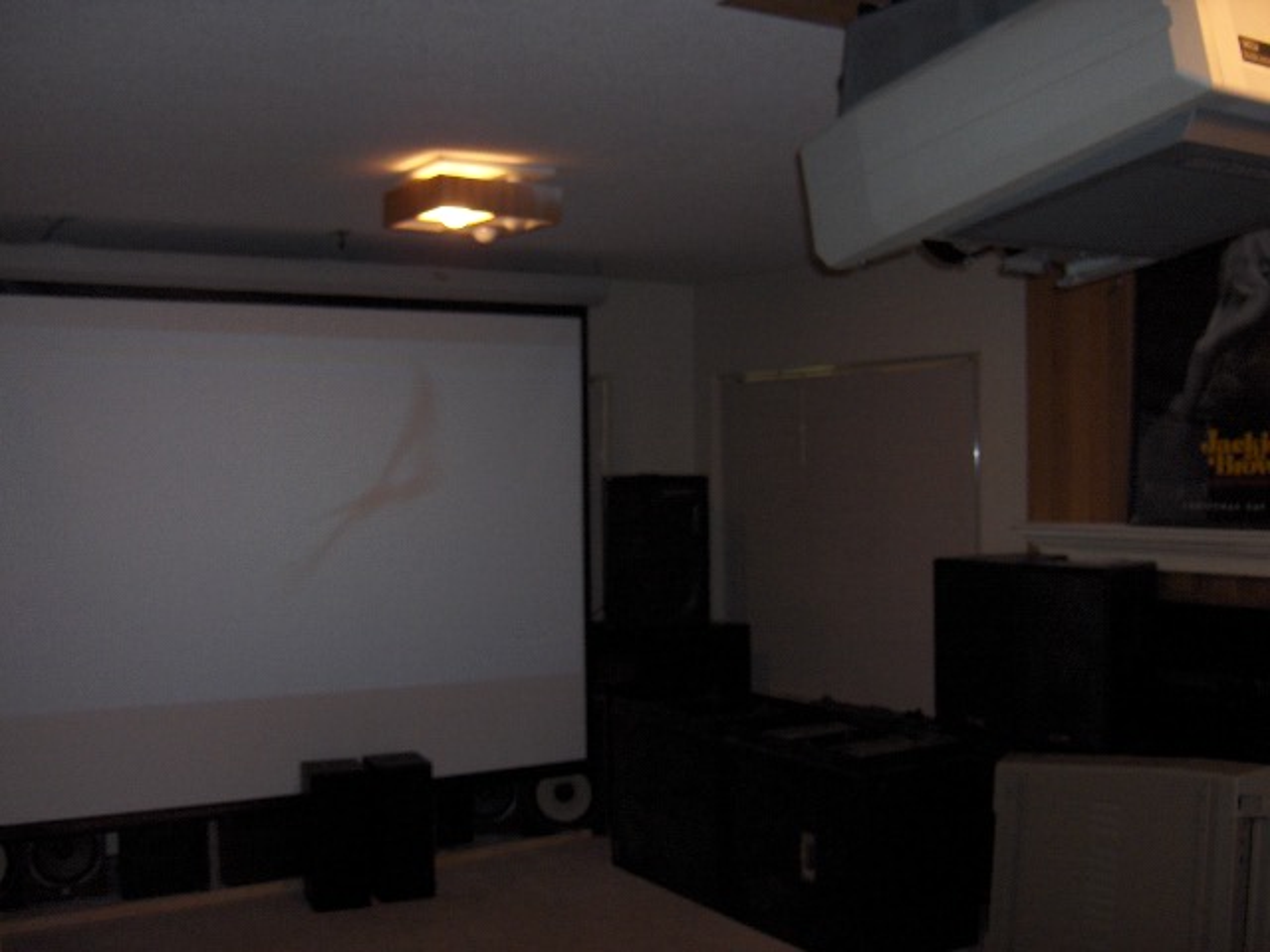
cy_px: 476
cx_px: 635
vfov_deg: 36.8
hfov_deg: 47.9
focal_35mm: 39
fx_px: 1431
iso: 100
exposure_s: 1/60
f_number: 2.8
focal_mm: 8
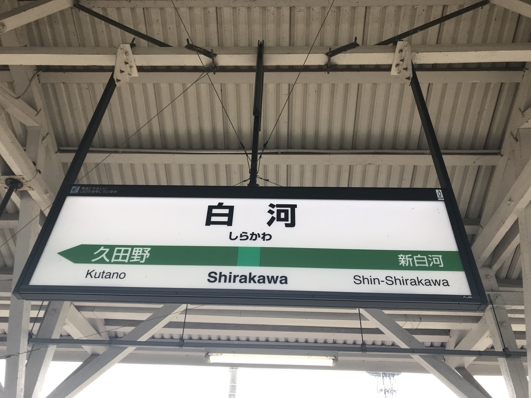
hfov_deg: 63.4
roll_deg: -4.3
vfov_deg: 49.7
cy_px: 199
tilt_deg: +38.9
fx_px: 430
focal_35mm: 28
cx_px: 266
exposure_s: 1/232
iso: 20
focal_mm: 3.99
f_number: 1.8
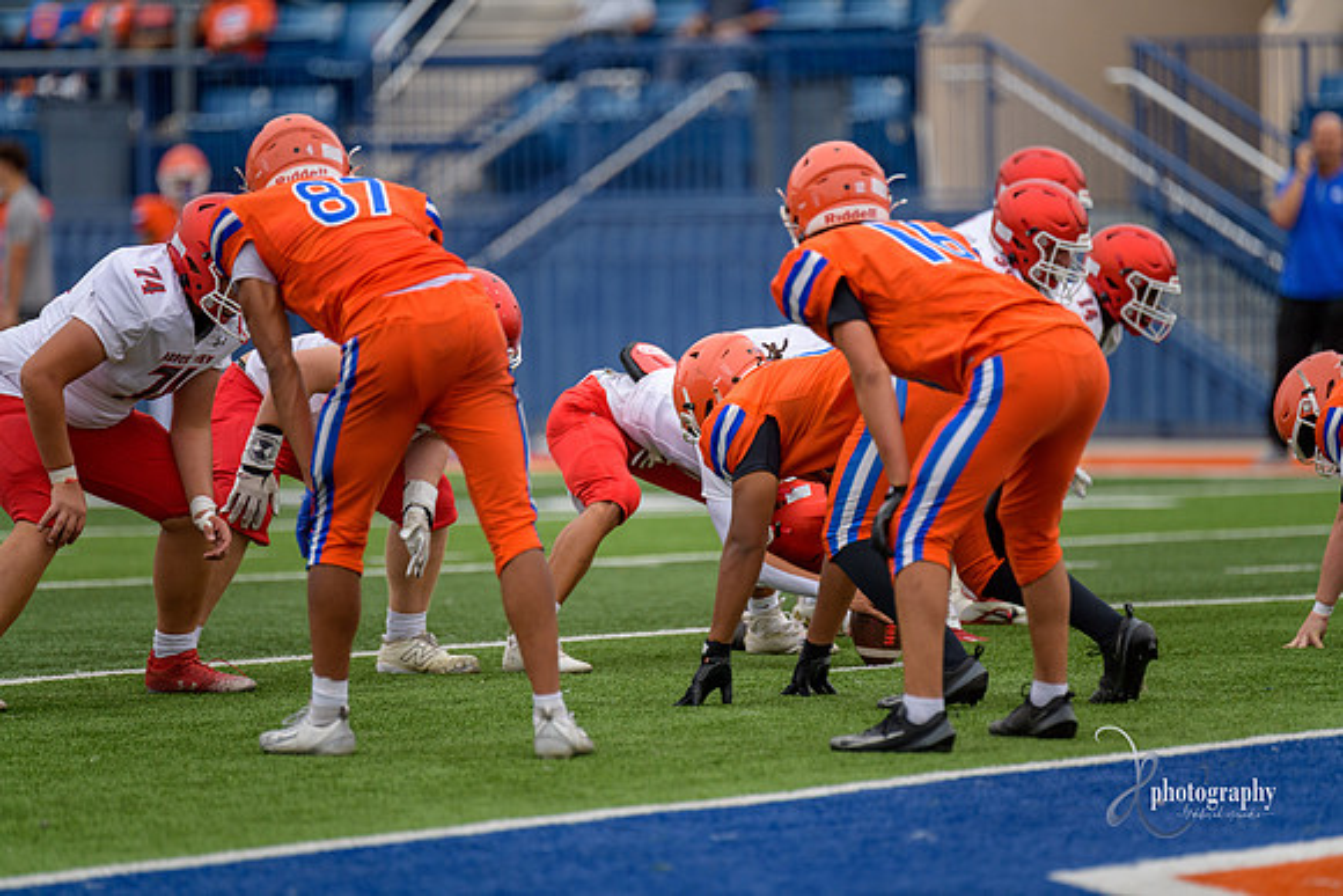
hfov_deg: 6.9
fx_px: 11194
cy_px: 448
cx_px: 672
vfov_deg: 4.6
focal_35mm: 300
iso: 280
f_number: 2.8
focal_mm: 300
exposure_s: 1/800
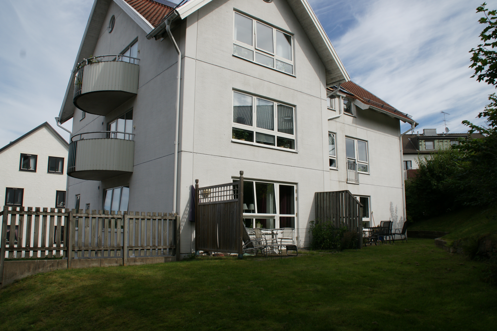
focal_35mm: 27
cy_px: 166
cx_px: 248
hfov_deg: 67.4
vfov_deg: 47.9
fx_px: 373
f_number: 11
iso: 200
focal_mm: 18
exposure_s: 1/320
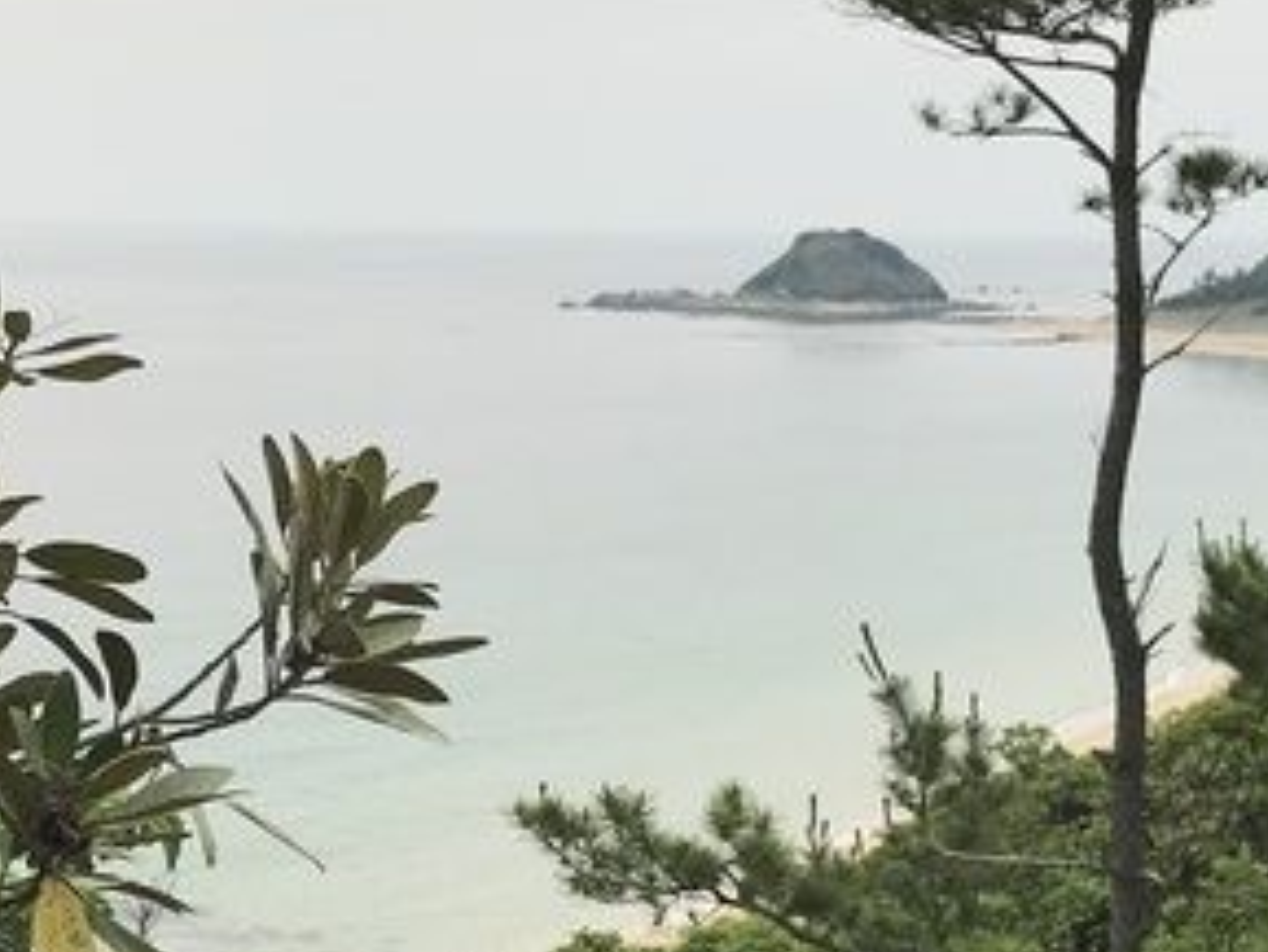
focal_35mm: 79
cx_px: 581
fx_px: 2895
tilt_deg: -7.0
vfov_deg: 18.6
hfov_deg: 24.7
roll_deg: -0.7
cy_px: 608
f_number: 1.8
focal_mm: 3.99
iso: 20
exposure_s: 1/351
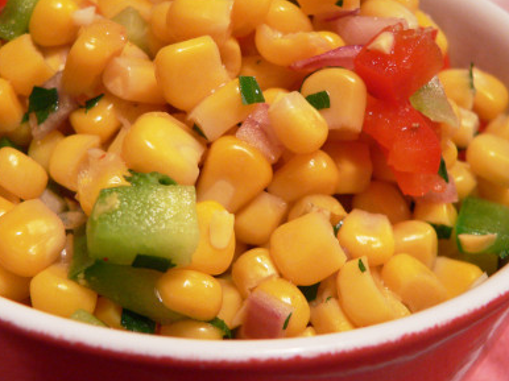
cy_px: 195
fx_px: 823
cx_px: 225
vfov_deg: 26.1
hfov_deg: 34.3
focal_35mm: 56
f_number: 2.8
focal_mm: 8.3
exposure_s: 1/10
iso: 200
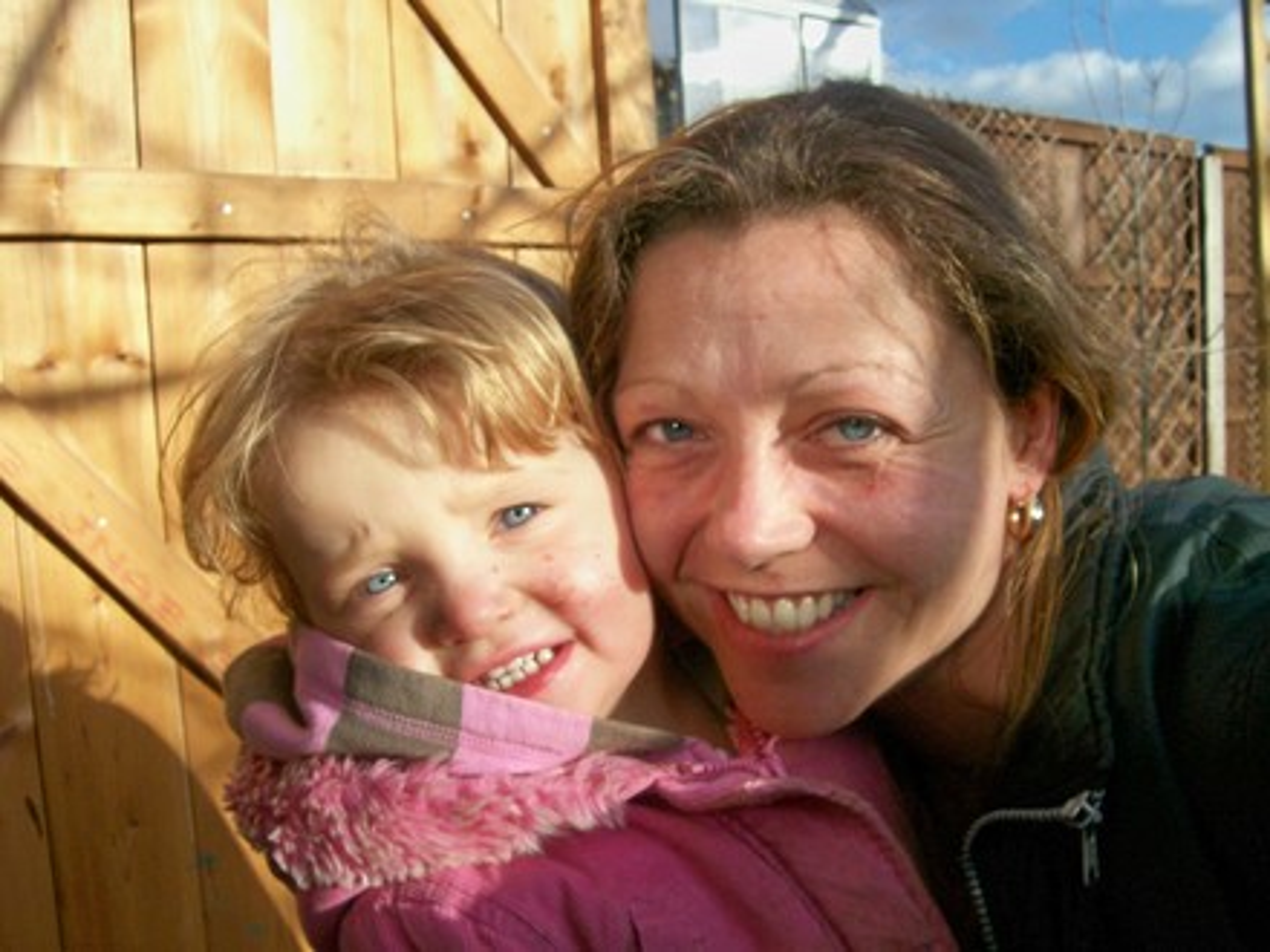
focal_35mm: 36
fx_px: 1321
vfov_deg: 39.7
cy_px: 476
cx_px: 635
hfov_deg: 51.4
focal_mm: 6
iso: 80
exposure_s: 1/434
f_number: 4.8
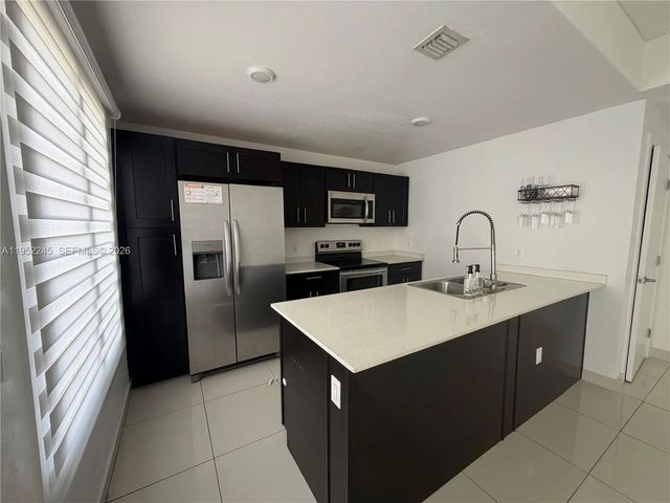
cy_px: 252
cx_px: 335
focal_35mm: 14
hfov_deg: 102.1
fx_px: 271
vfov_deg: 85.7
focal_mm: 2.22
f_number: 2.2
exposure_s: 1/121
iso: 200
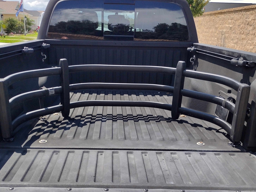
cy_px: 126
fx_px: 303
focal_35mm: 41
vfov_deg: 34.8
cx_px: 116
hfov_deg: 45.7
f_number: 1.7
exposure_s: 1/1800
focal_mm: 4.71
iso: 100
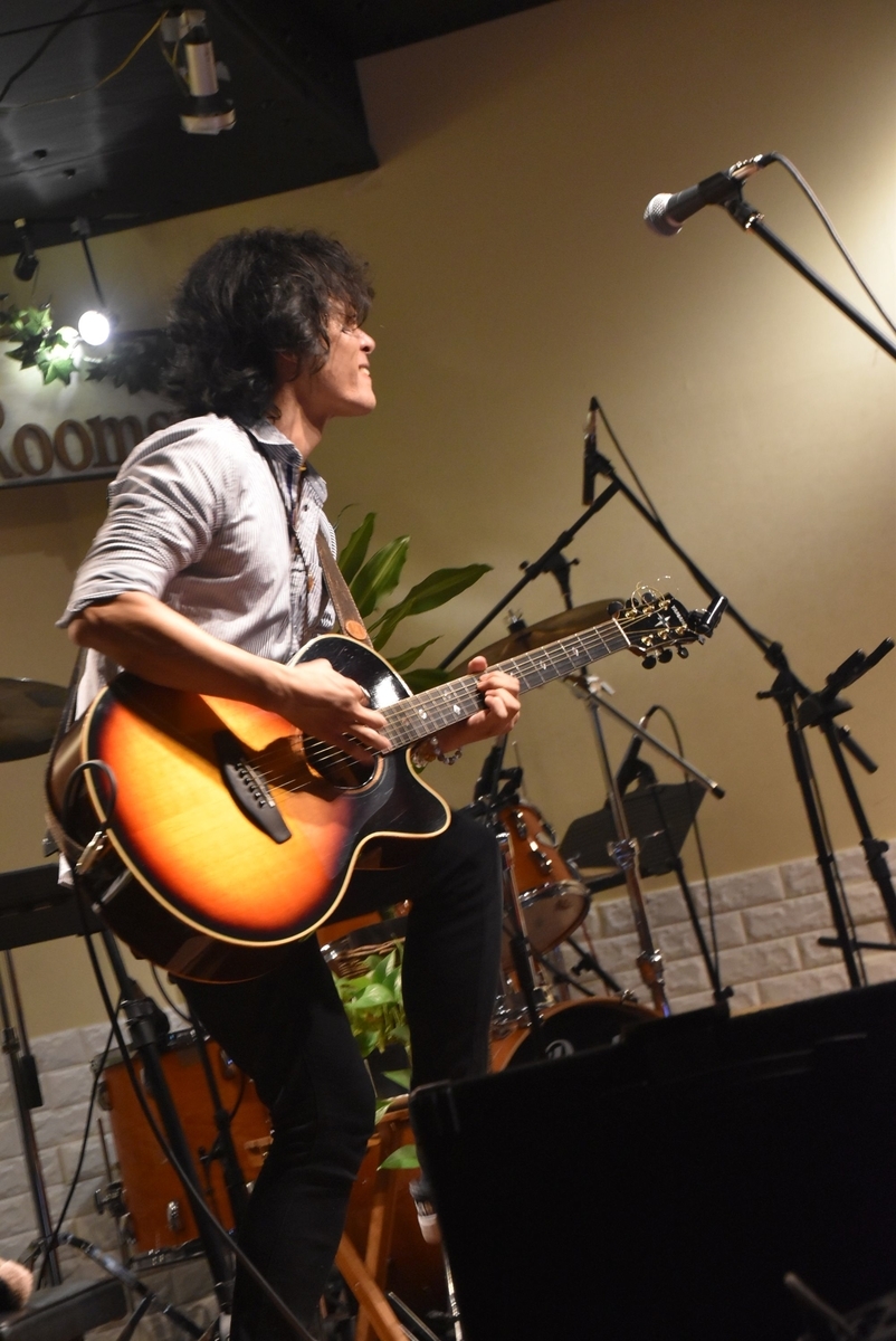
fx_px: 3466
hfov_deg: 14.7
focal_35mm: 93
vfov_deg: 21.9
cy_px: 670
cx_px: 448
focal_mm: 62
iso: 2800
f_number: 5
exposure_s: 1/60
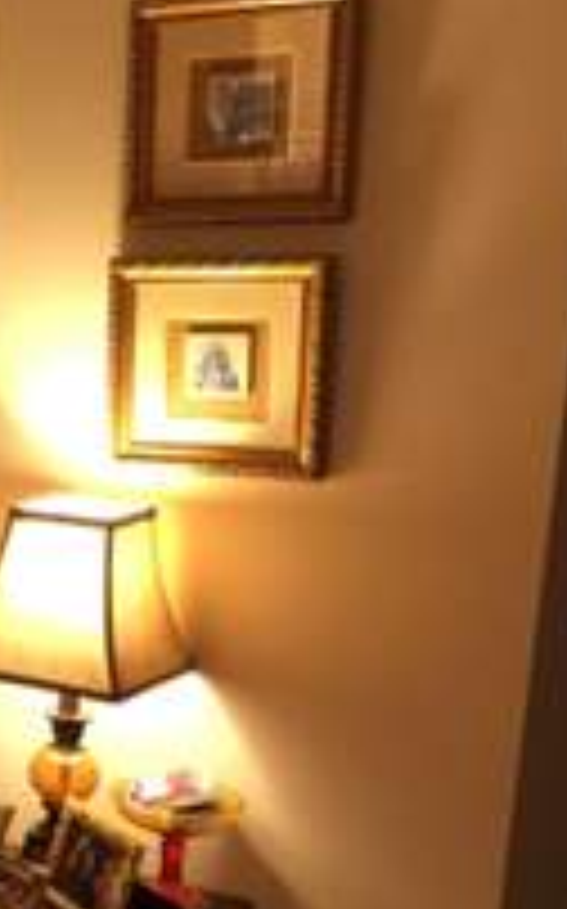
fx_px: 1807
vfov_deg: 27.9
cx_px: -482
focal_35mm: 73
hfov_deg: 15.2
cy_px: 650
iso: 100
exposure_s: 1/15
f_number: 2.2
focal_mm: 4.15
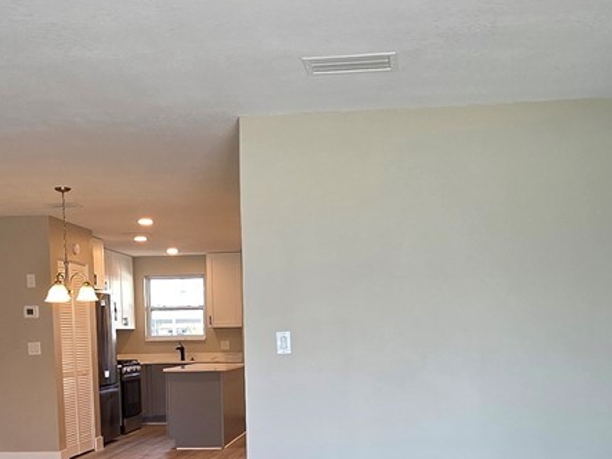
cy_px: 437
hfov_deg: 40.4
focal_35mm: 47
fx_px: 831
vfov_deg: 29.2
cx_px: 285
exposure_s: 1/120
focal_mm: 2.2
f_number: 1.9
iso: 100
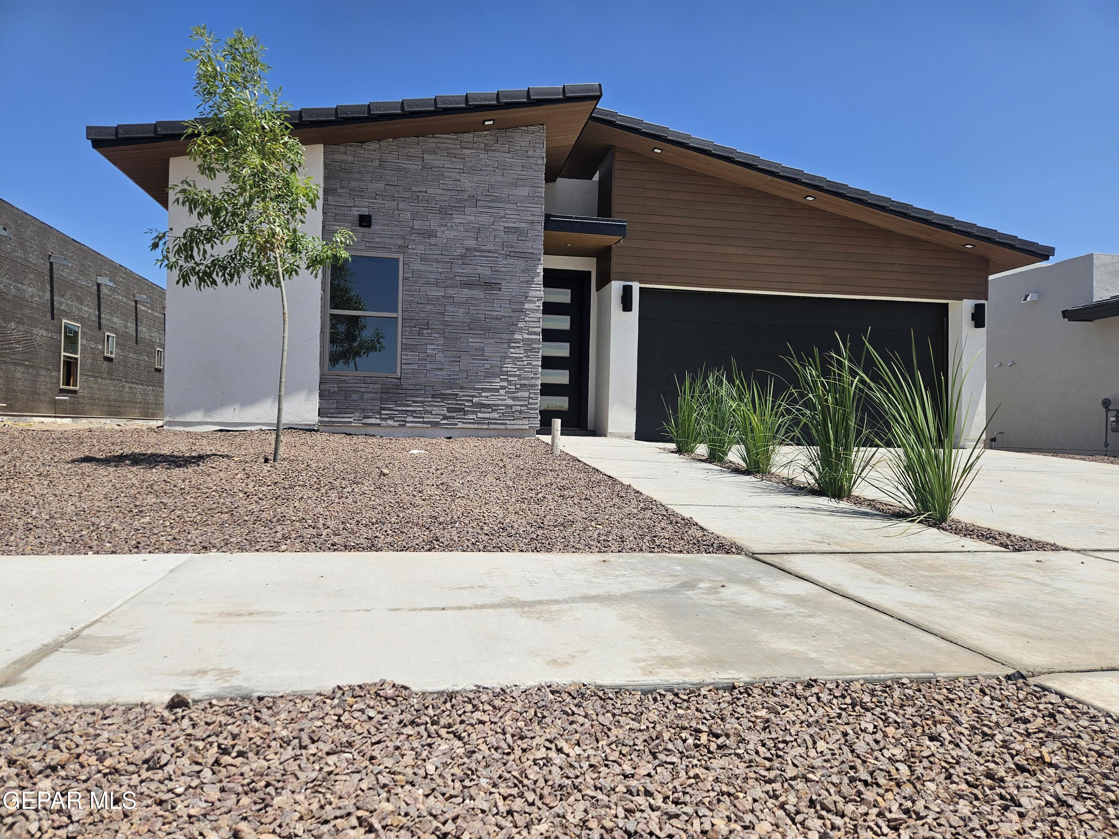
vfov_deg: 58.9
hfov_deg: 73.9
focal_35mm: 23
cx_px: 560
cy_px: 420
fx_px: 744
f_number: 1.8
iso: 25
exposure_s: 1/2686
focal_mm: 5.4
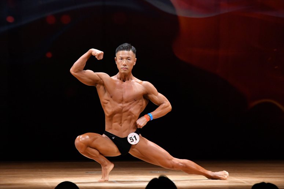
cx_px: 142
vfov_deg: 4.6
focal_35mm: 300
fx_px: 2366
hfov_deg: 6.9
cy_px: 94
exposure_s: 1/400
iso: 4000
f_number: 5.6
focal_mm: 200
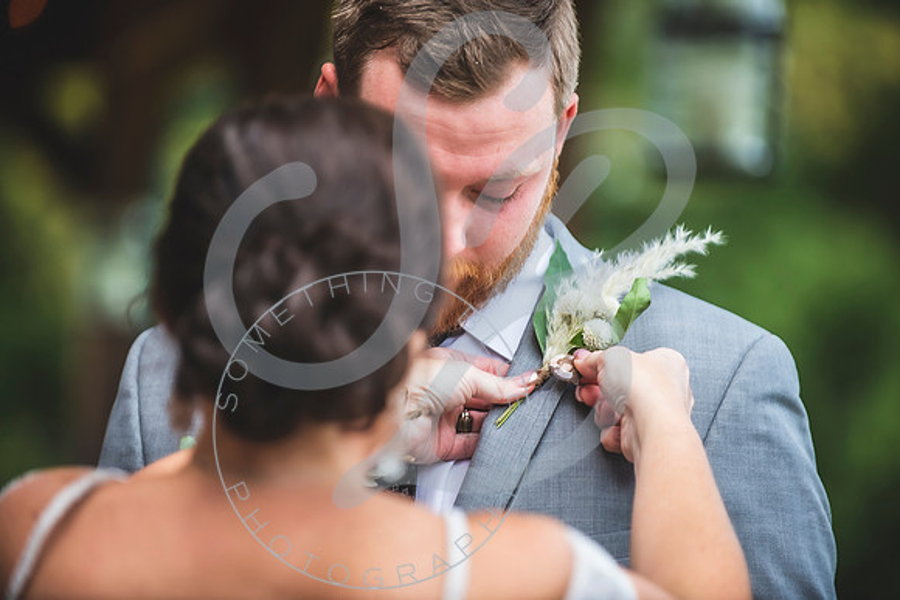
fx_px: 4501
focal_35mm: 180
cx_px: 450
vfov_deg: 7.6
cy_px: 300
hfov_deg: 11.4
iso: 200
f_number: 2.8
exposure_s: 1/400
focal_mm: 180
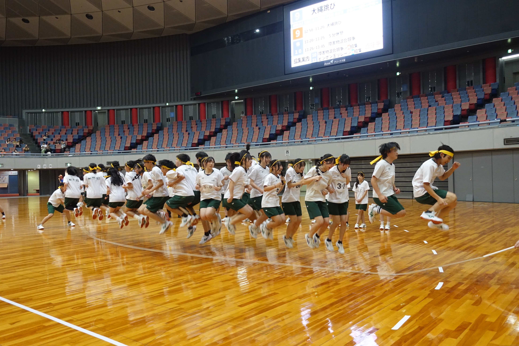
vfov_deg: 43.6
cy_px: 173
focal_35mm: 30
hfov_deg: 61.9
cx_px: 260
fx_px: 432
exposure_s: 1/125
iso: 1250
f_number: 2.5
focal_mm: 11
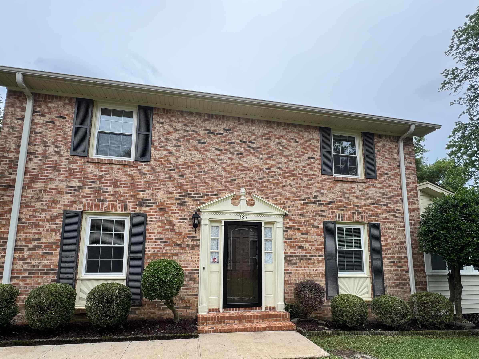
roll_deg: -0.6
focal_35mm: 18
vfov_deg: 70.5
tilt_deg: +6.8
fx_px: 249
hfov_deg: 87.7
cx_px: 237
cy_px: 224
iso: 40
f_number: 2.2
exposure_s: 1/565
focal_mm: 2.22
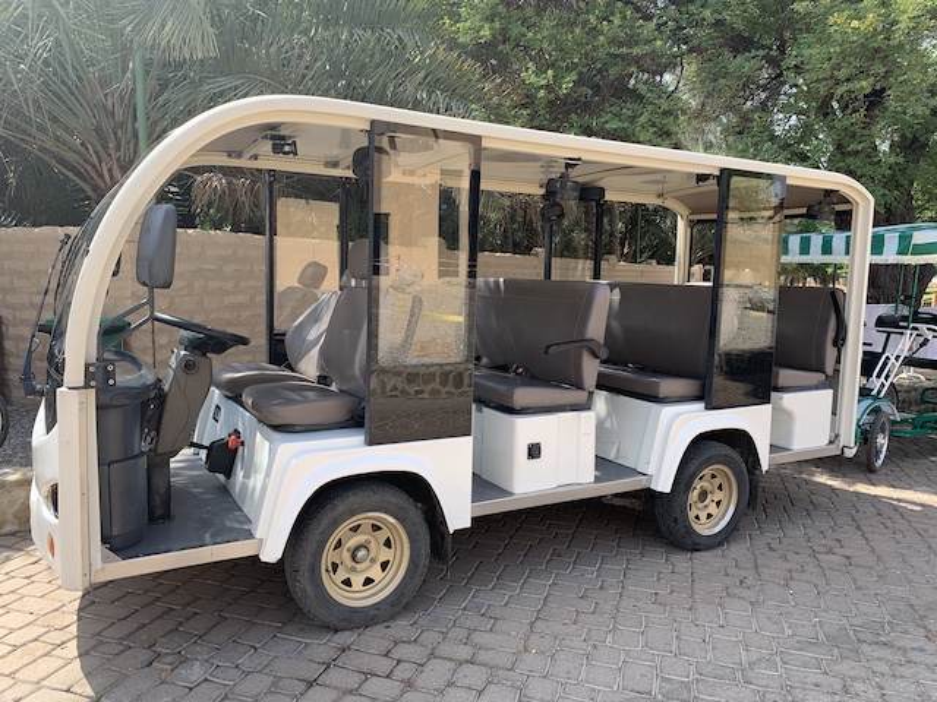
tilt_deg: -7.3
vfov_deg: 53.1
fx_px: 704
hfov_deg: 67.3
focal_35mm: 26
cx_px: 468
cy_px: 351
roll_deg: +0.7
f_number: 1.8
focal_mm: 4.25
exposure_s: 1/616
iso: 25
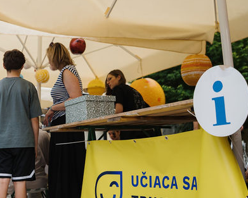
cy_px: 121
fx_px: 433
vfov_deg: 25.8
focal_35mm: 59
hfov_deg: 30.8
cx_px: 37
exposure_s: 1/2000
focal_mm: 24
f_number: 2
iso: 100
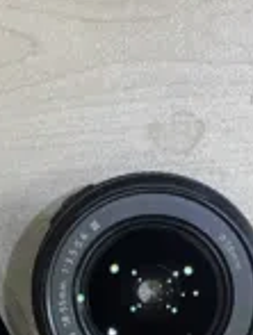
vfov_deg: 9.3
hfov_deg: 7.1
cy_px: 378
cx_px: -39
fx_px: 2028
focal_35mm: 209
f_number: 2.8
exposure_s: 1/34
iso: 640
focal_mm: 9
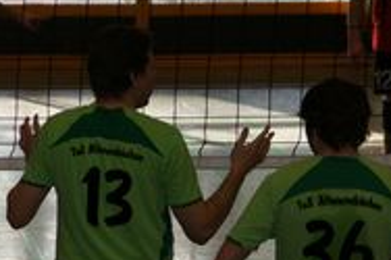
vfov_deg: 3.3
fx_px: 4550
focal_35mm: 419
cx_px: 144
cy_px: 236
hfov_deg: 4.9
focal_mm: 105
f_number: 5.6
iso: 640
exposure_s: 1/200
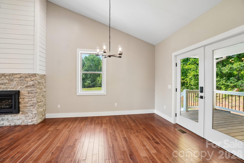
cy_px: 82
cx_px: 122
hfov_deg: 100.4
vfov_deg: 77.3
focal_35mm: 15
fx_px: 102
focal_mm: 10
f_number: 8
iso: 250
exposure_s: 1/30
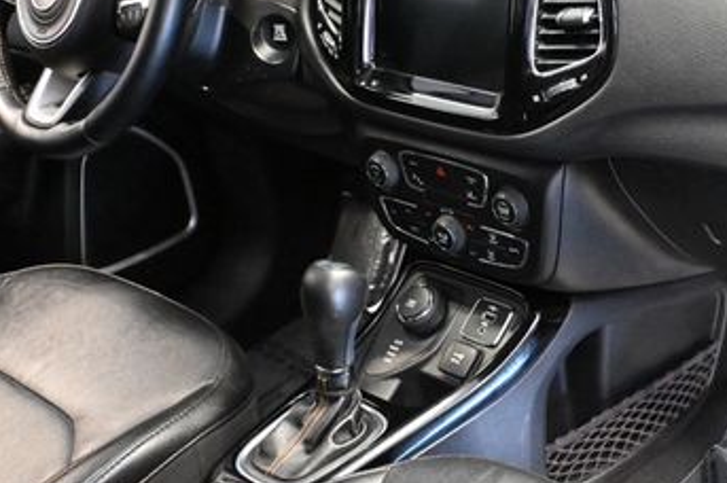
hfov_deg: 33.6
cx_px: 606
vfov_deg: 23.6
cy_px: 214
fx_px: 1158
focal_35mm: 57
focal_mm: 20.5
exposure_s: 1/60
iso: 10000
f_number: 3.8
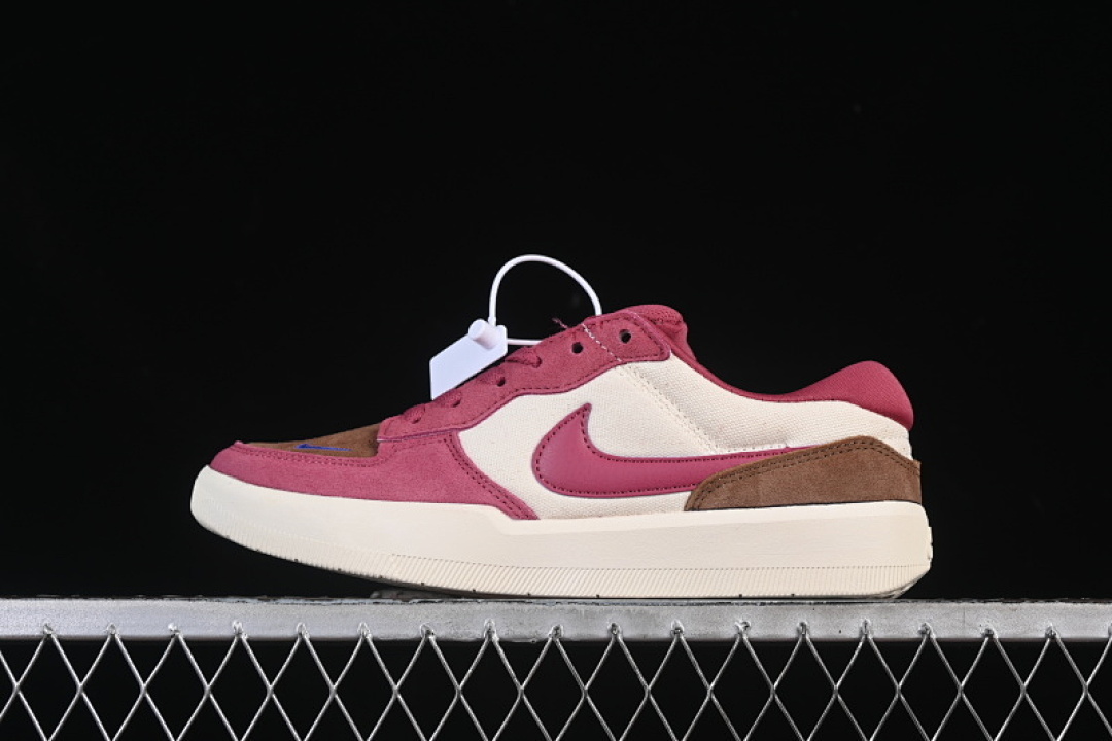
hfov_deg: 27.0
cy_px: 370
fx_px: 2316
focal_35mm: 75
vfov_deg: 18.2
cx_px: 556
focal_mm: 50
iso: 160
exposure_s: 1/80
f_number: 8
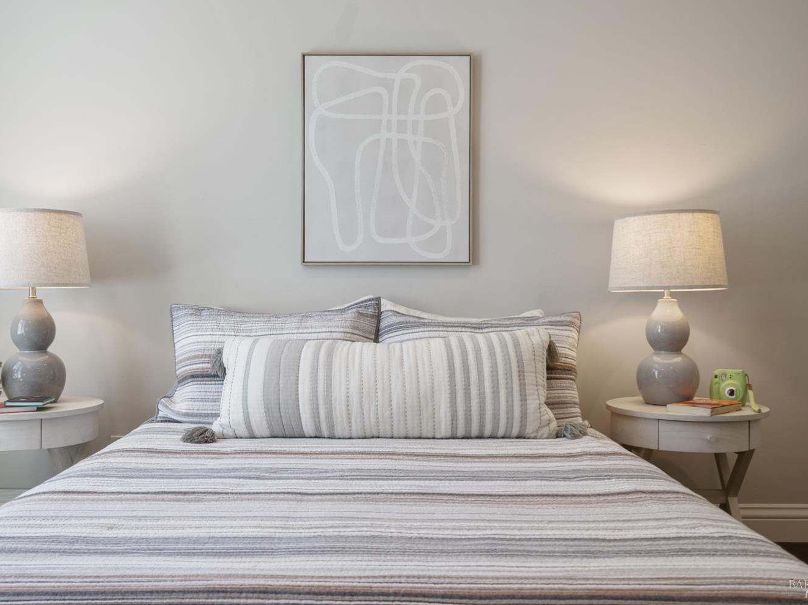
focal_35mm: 35
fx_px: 817
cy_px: 300
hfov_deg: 52.6
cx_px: 379
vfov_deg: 40.7
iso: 400
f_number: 8
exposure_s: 1/50
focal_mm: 32
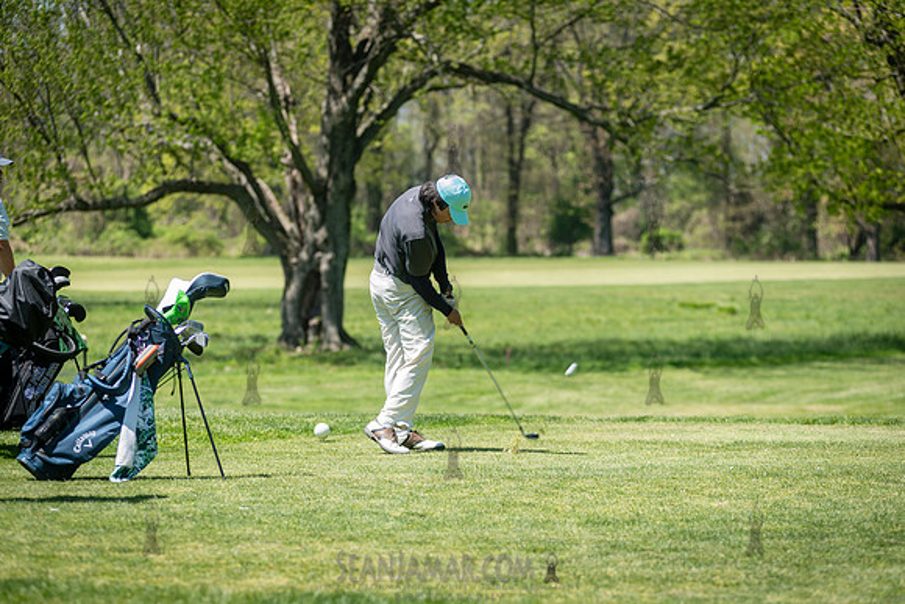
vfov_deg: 11.0
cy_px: 302
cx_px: 452
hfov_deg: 16.4
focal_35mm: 125
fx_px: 3143
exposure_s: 1/500
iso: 100
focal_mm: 125
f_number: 3.5
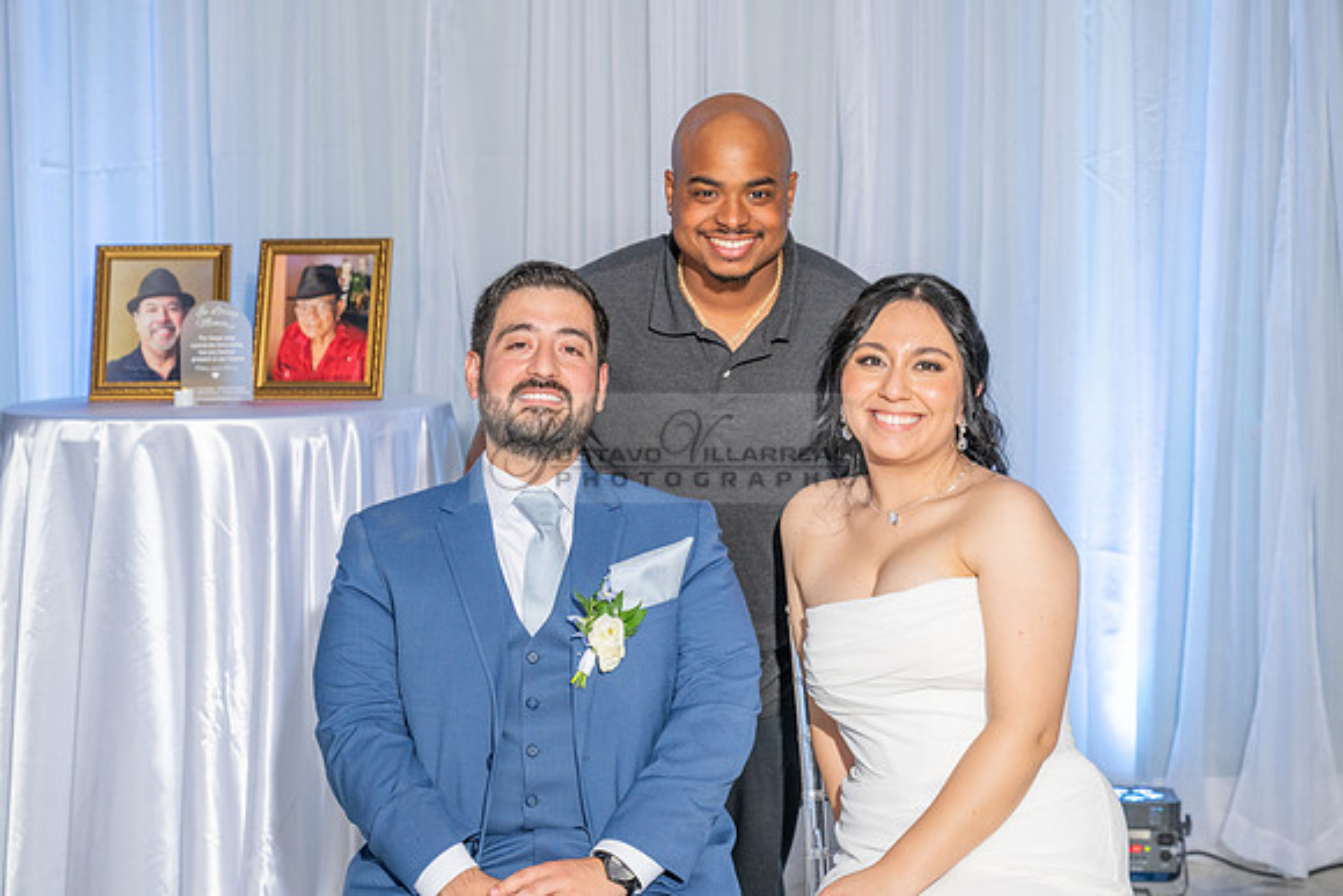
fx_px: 2537
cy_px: 448
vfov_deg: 20.0
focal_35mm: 68
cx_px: 672
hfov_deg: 29.6
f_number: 5.6
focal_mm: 68
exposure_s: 1/160
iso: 800
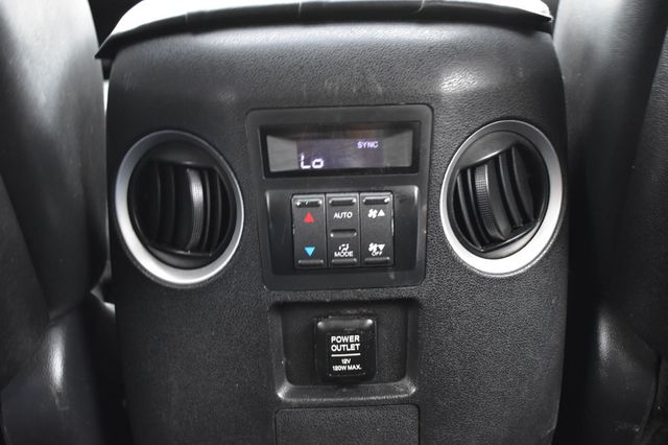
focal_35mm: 45
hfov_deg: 43.6
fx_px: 835
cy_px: 222
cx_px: 334
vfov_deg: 29.8
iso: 1600
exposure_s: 1/15
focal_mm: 30
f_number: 5.6
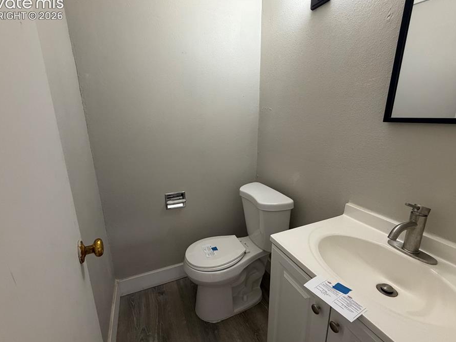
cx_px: 225
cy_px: 170
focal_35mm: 16
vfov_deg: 78.1
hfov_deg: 94.5
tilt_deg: -15.1
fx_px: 211
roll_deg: +1.3
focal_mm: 2.22
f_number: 2.2
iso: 320
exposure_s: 1/60
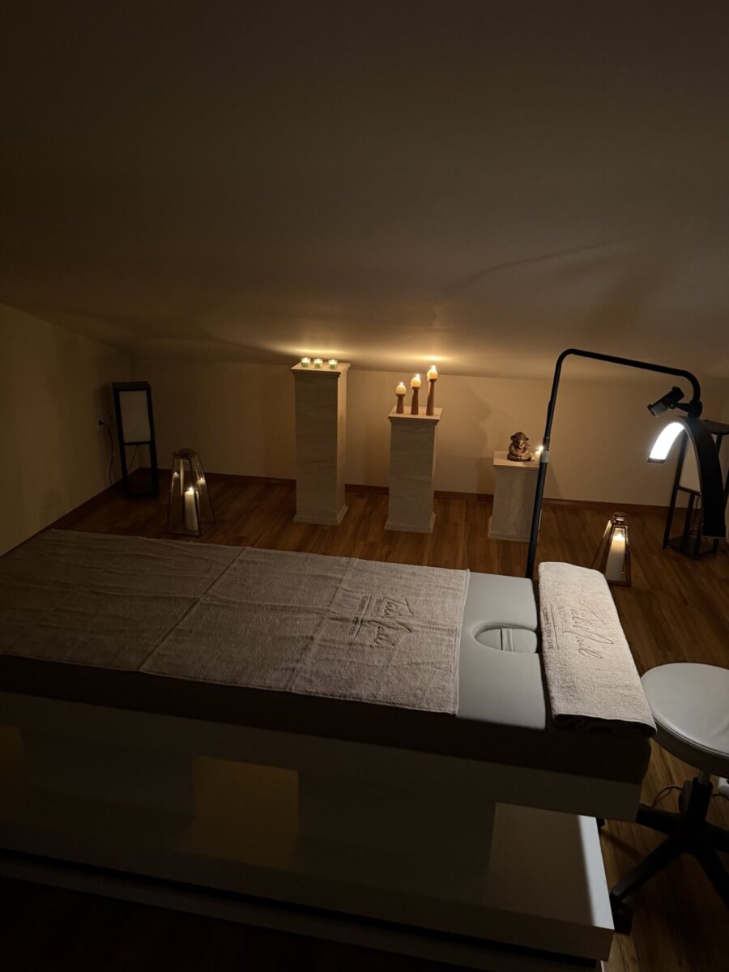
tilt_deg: -19.6
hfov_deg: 56.8
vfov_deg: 71.6
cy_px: 486
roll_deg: -1.3
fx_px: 674
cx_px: 364
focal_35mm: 24
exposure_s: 1/25
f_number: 1.78
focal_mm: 6.76
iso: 1250
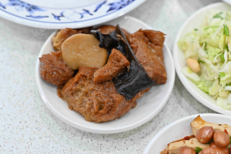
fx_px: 481
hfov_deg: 27.0
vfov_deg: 18.2
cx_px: 116
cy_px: 77
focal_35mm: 75
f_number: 3.2
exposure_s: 1/200
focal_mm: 50
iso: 900
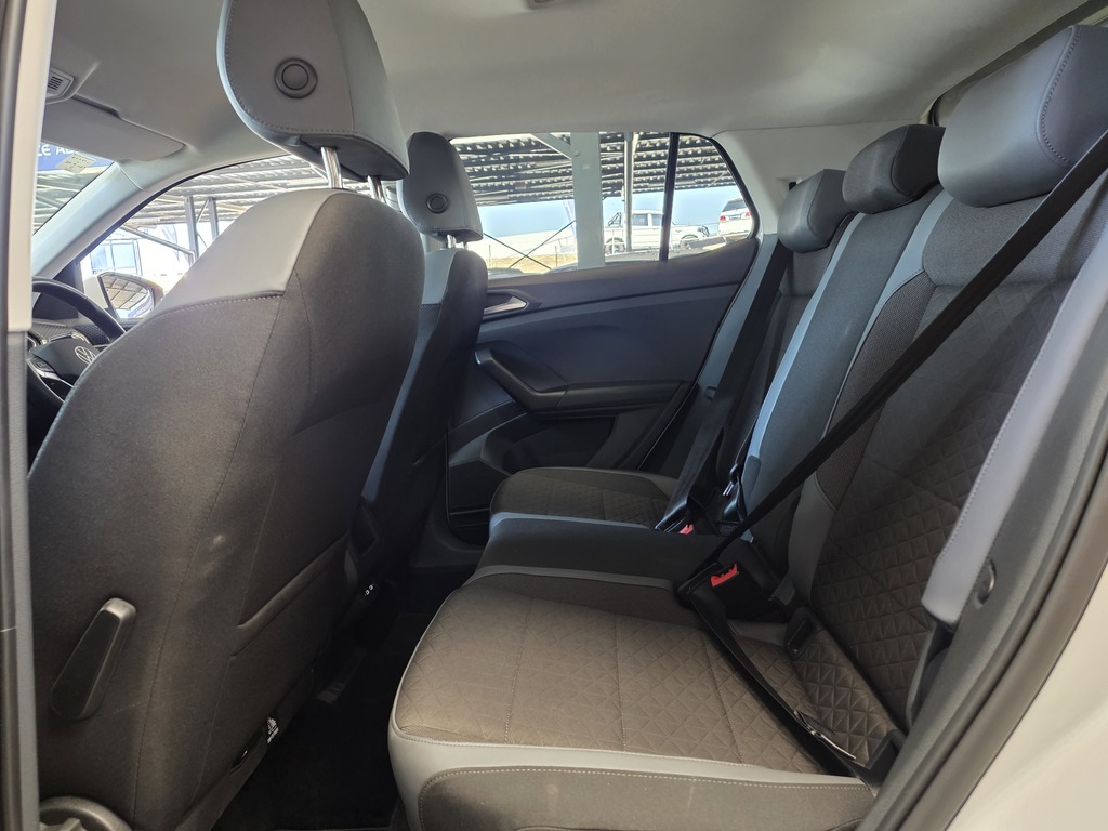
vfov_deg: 58.9
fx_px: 736
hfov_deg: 73.9
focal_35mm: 23
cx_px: 554
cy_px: 416
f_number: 1.7
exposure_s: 1/100
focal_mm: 6.25
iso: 500
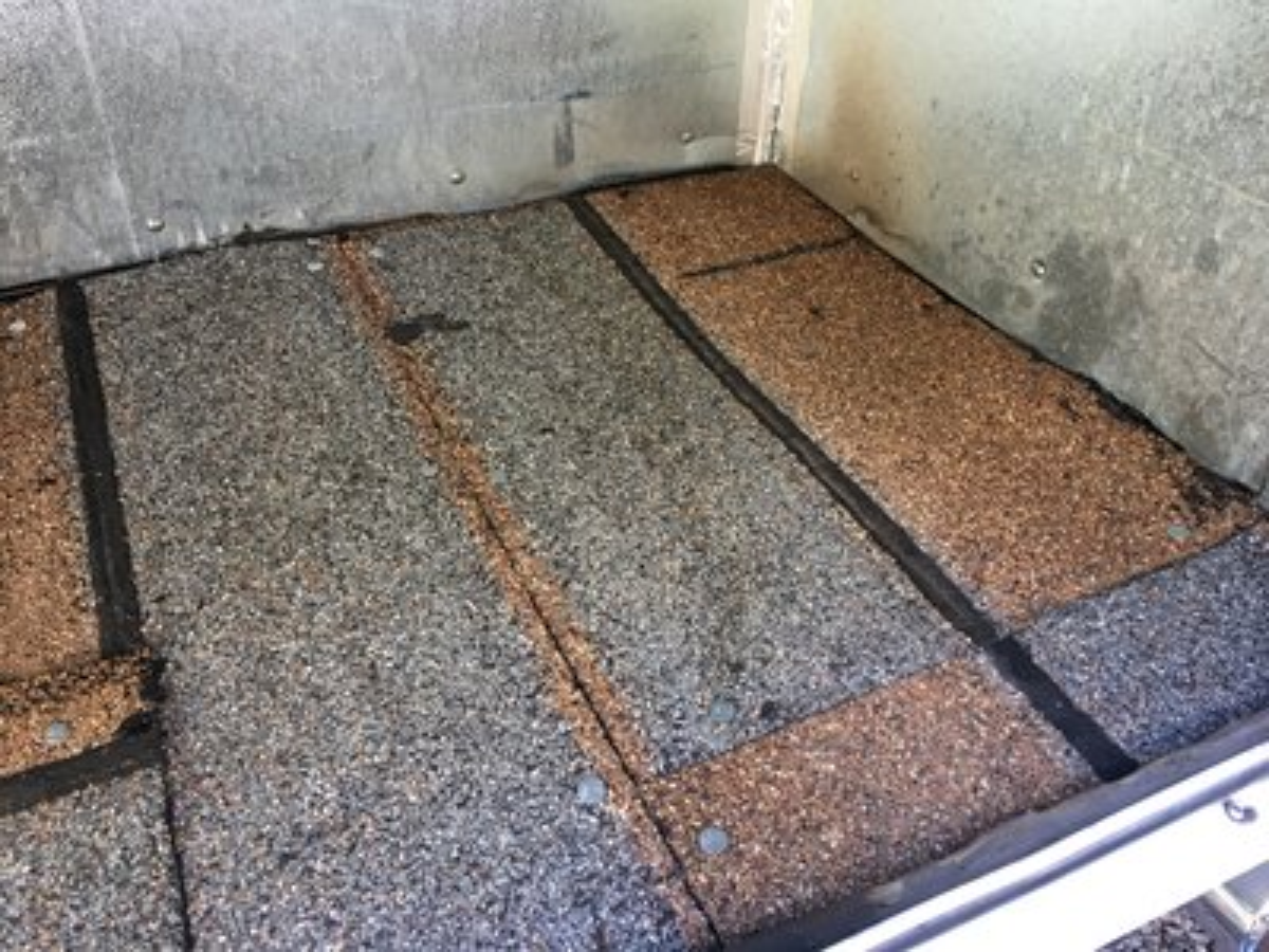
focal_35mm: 29
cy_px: 476
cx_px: 634
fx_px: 1063
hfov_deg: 61.7
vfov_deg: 48.2
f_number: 2.2
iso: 25
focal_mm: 4.15
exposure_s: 1/15
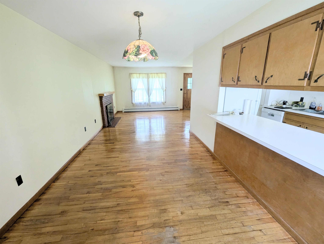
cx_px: 162
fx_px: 122
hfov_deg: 106.1
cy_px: 122
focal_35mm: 13
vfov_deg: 90.1
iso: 62
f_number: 2.2
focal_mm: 1.95
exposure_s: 1/64.9
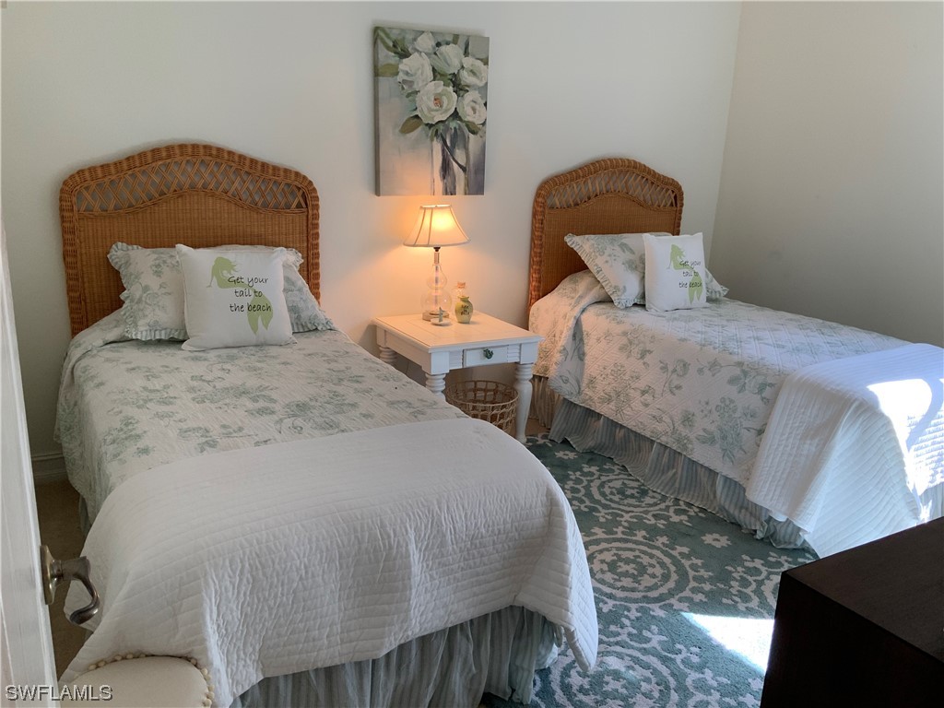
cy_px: 354
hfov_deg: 61.7
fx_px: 791
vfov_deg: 48.2
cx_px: 472
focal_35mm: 29
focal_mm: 3
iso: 40
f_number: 1.8
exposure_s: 1/60
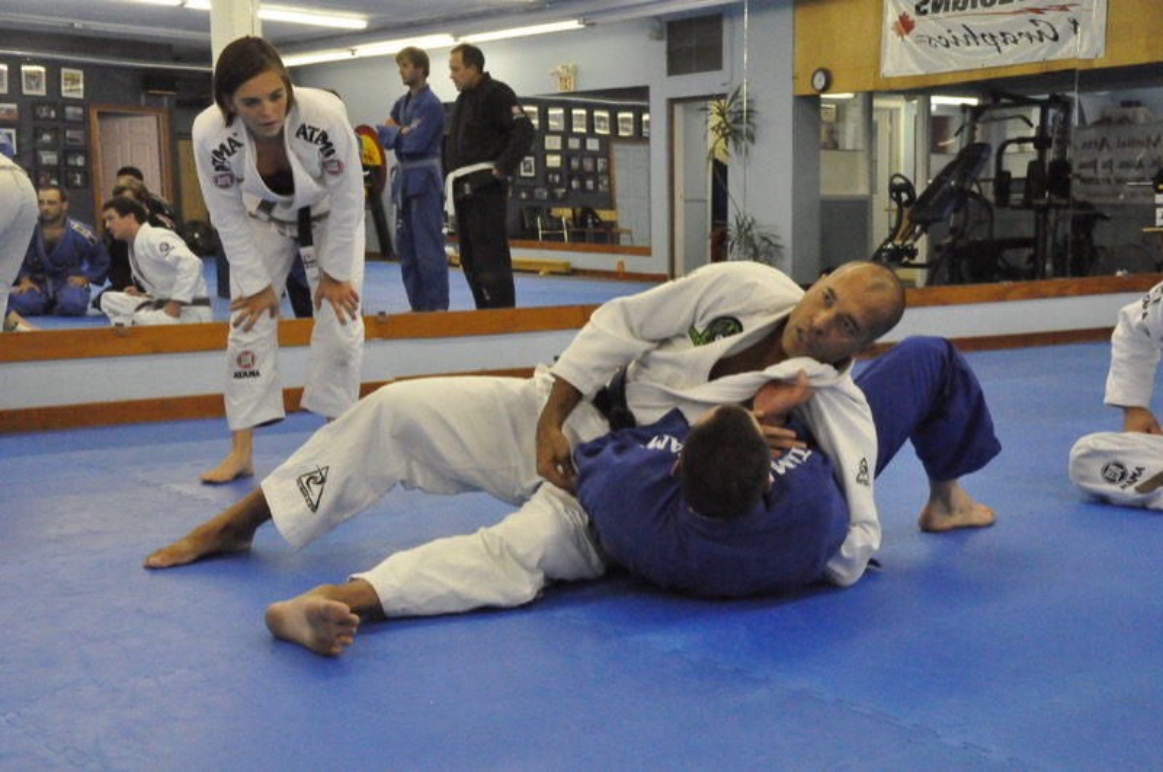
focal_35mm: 48
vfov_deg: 28.0
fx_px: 1548
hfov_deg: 41.2
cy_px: 386
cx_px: 582
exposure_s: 1/125
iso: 6400
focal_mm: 32
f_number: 11
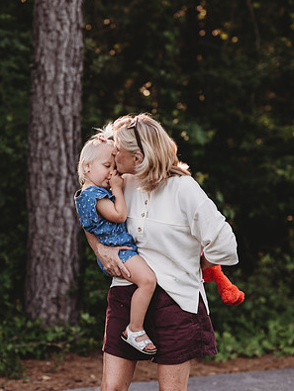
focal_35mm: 93
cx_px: 147
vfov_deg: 21.1
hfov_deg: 15.9
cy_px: 188
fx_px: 1051
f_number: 2.2
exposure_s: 1/250
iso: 100
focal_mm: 85
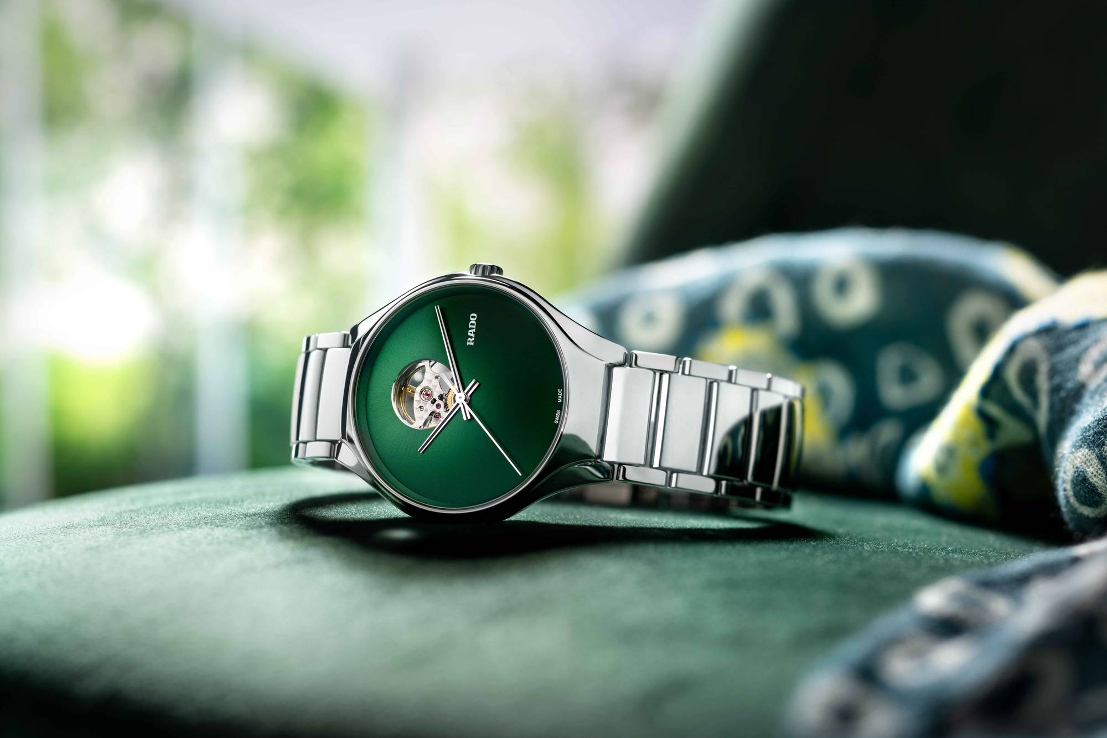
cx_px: 554
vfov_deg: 16.1
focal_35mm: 85
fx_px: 2613
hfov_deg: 23.9
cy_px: 369
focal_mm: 85
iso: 100
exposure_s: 1/40
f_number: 6.7
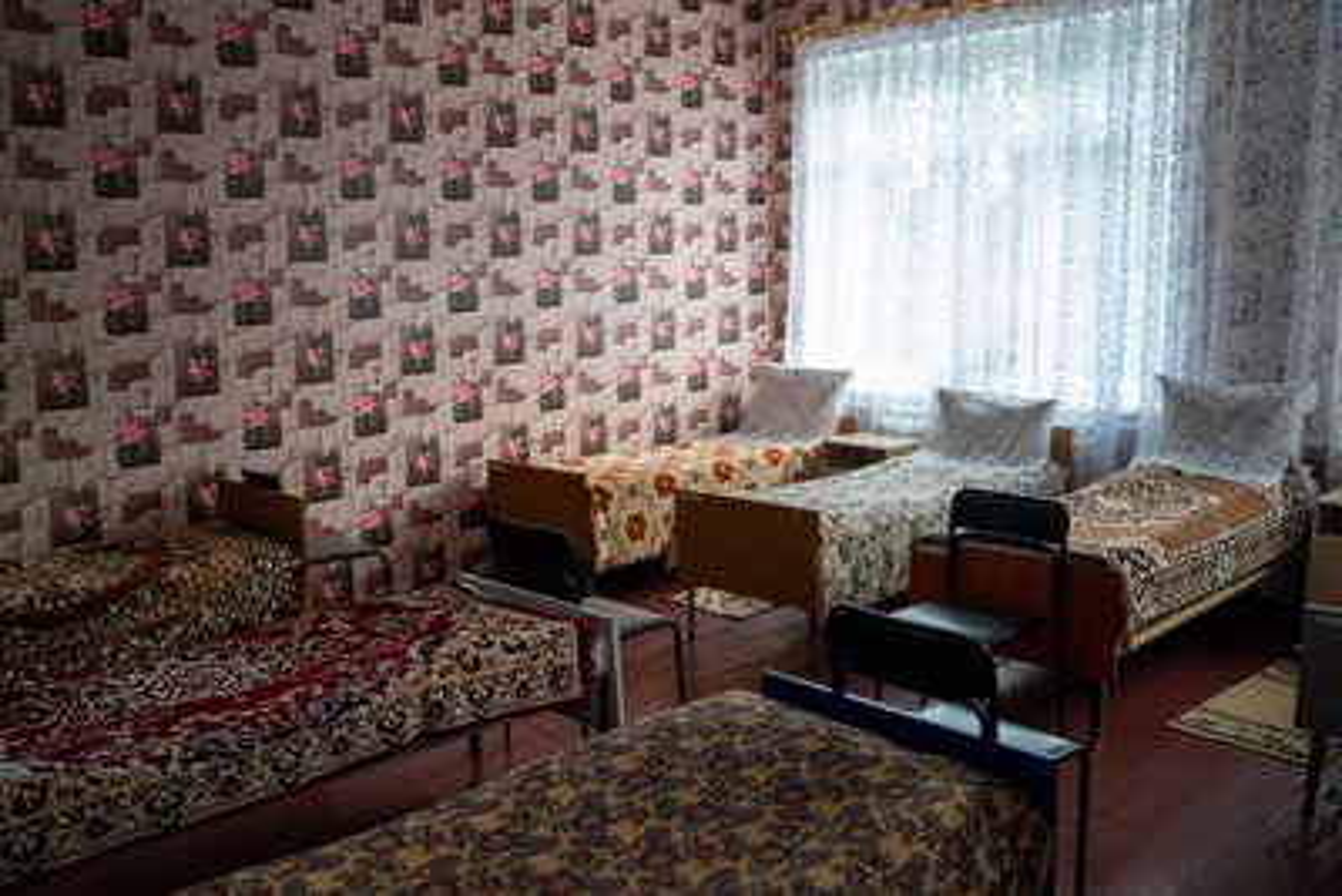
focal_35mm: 30
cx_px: 647
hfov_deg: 61.6
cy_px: 465
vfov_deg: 43.4
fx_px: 1126
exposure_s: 1/160
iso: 1250
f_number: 2.8
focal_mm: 28
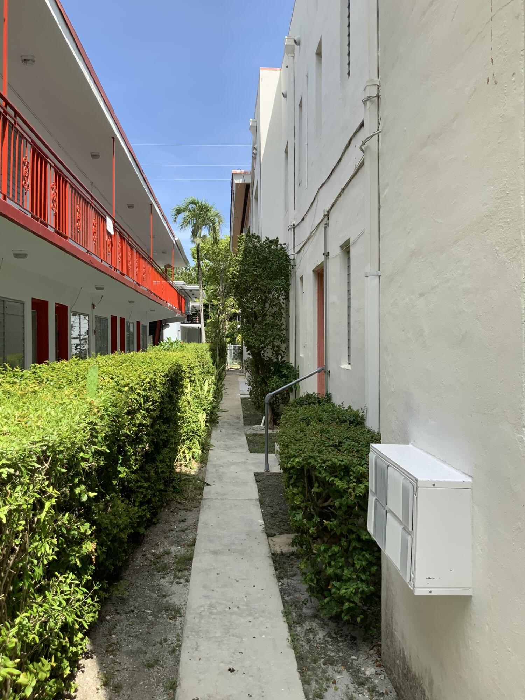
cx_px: 262
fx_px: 586
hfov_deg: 48.2
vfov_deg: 61.7
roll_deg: +0.3
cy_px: 350
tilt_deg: -1.8
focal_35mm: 29
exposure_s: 1/842
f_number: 1.8
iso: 16
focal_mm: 3
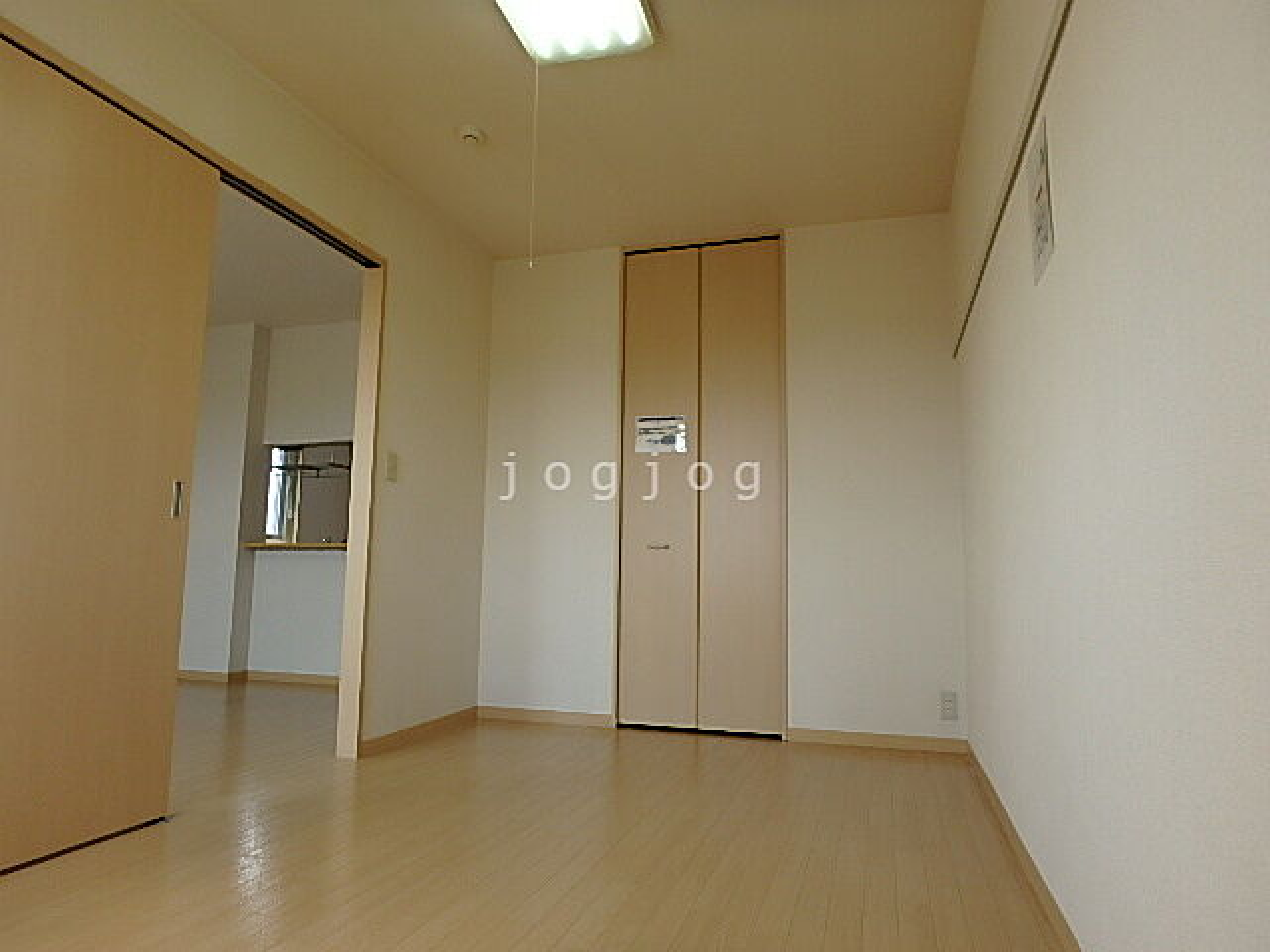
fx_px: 770
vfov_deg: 63.4
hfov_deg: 79.0
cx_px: 635
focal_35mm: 21
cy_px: 476
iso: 125
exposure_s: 1/100
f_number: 3.5
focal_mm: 3.7
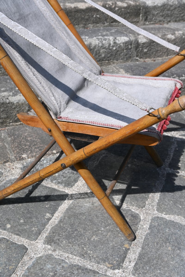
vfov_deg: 45.7
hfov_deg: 31.4
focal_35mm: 43
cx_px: 92
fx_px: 330
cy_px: 138
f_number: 7.1
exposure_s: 1/400
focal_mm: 28.5
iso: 100
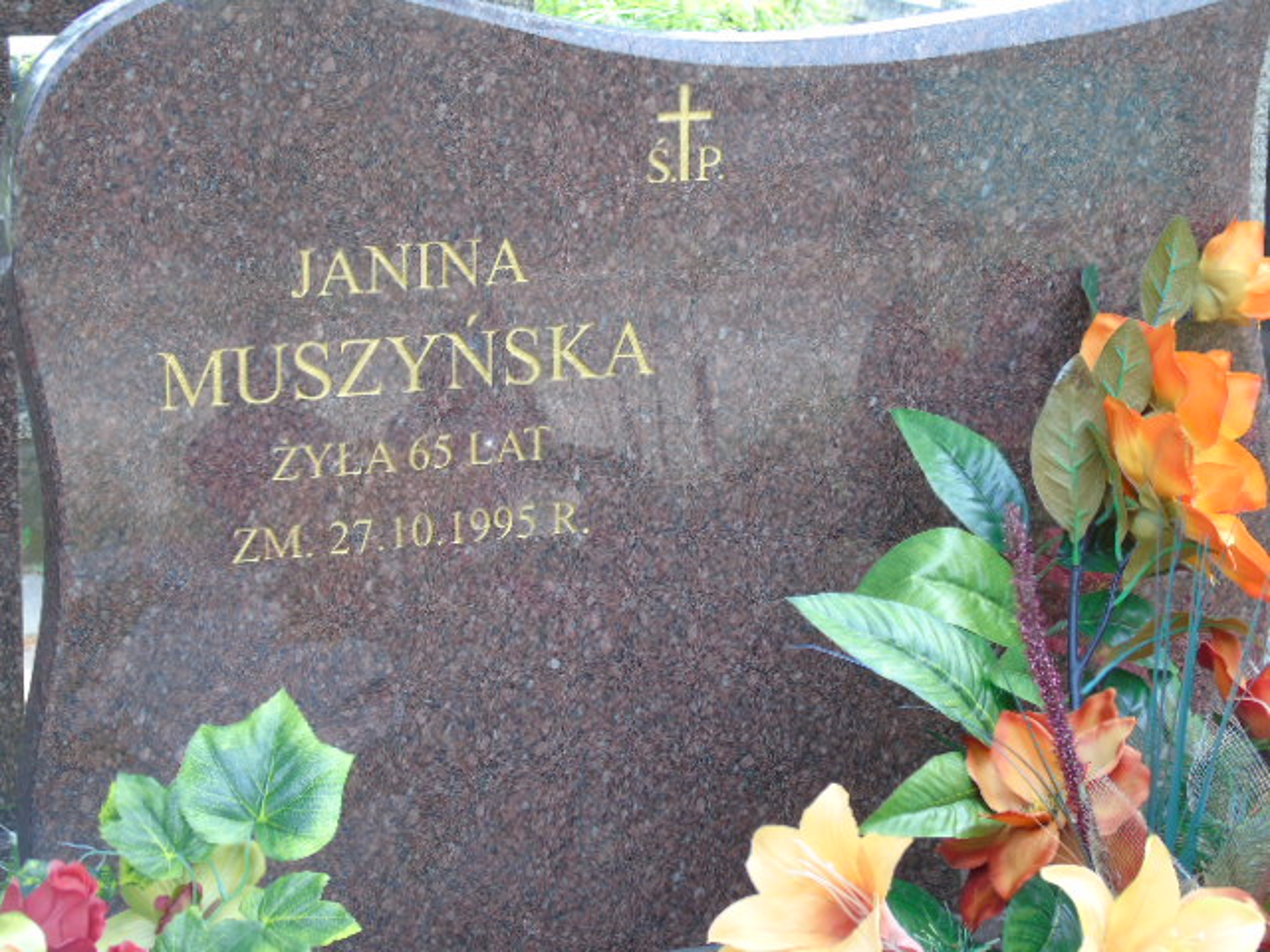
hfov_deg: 18.2
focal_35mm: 108
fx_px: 3962
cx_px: 635
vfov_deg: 13.7
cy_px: 476
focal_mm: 19
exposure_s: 1/60
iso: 80
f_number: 4.4
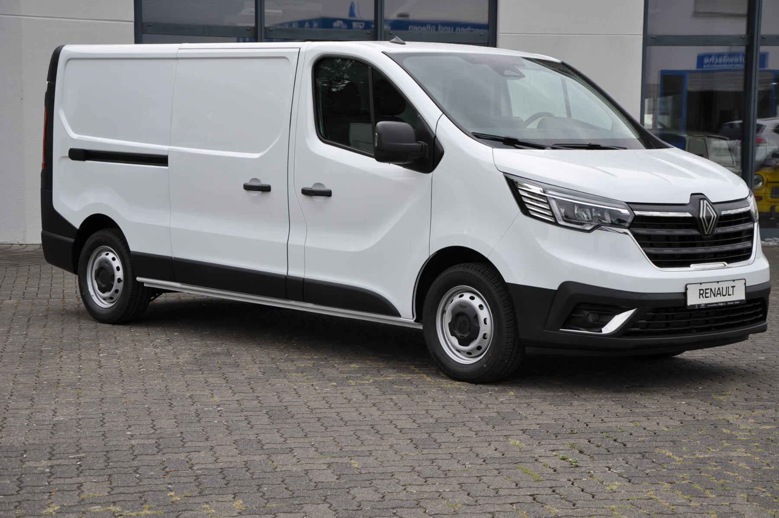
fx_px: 1621
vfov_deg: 18.1
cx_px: 390
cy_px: 259
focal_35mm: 75
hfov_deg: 27.0
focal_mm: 50
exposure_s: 1/125
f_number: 5.6
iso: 200
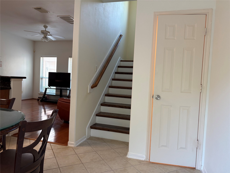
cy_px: 86
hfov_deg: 67.3
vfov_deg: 53.1
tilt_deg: -1.9
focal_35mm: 26
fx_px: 173
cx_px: 115
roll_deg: -2.9
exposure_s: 1/120
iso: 160
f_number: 1.6
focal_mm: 5.96
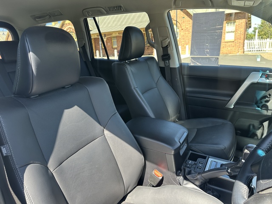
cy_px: 102
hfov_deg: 71.6
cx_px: 136
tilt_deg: -11.0
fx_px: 189
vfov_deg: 56.8
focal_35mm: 24
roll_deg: +5.6
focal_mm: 6.86
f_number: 1.78
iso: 80
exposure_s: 1/279
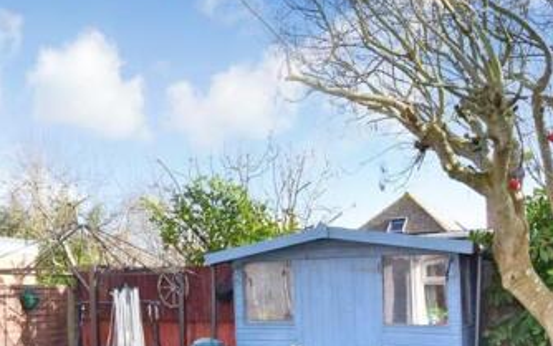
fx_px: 498
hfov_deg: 55.6
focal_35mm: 33
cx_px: 144
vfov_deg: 35.8
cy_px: 317
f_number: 18
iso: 500
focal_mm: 11
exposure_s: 1/100
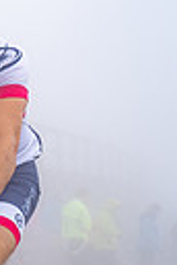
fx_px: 996
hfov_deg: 8.6
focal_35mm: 135
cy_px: 237
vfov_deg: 15.0
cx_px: -333
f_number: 4.5
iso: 125
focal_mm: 30
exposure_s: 1/1000
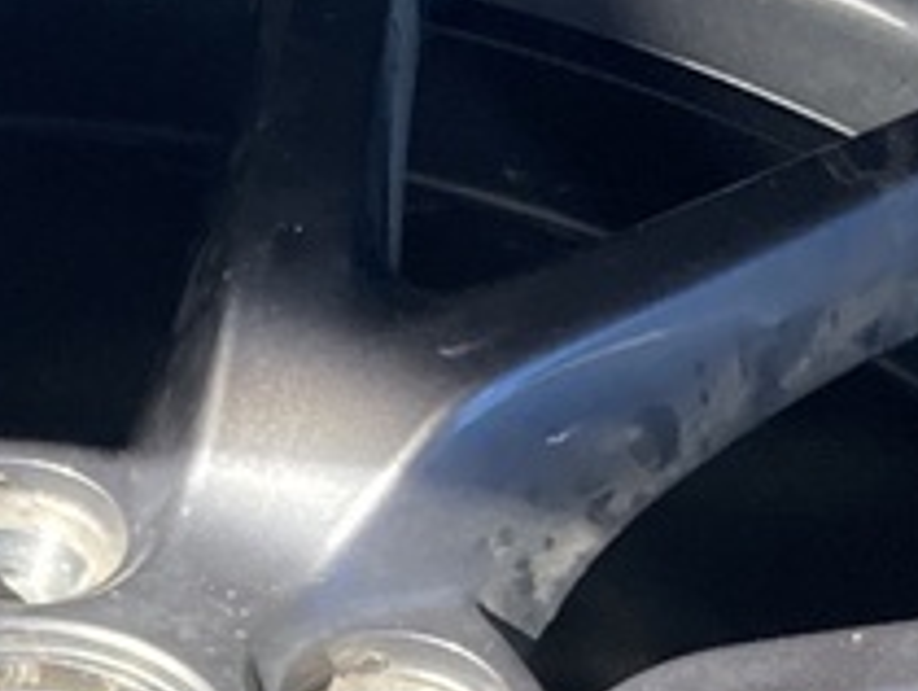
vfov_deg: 7.5
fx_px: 5098
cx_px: -170
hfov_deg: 10.1
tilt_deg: -47.3
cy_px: 1290
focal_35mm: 192
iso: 20
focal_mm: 3.99
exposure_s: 1/219
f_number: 1.8
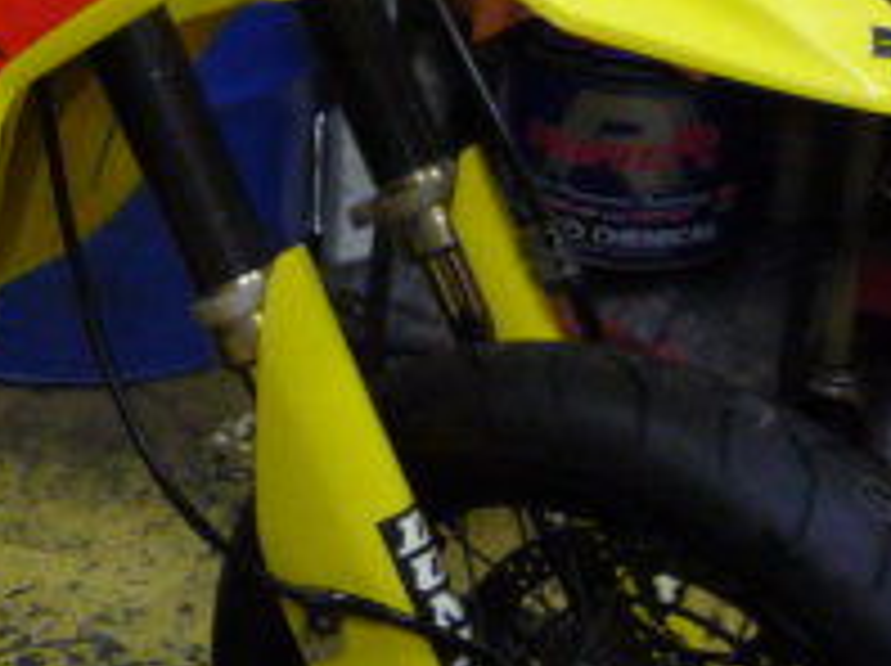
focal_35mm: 110
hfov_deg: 16.3
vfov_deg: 13.4
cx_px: -464
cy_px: 212
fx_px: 2828
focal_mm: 4.4
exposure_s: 1/30
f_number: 2.8
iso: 250
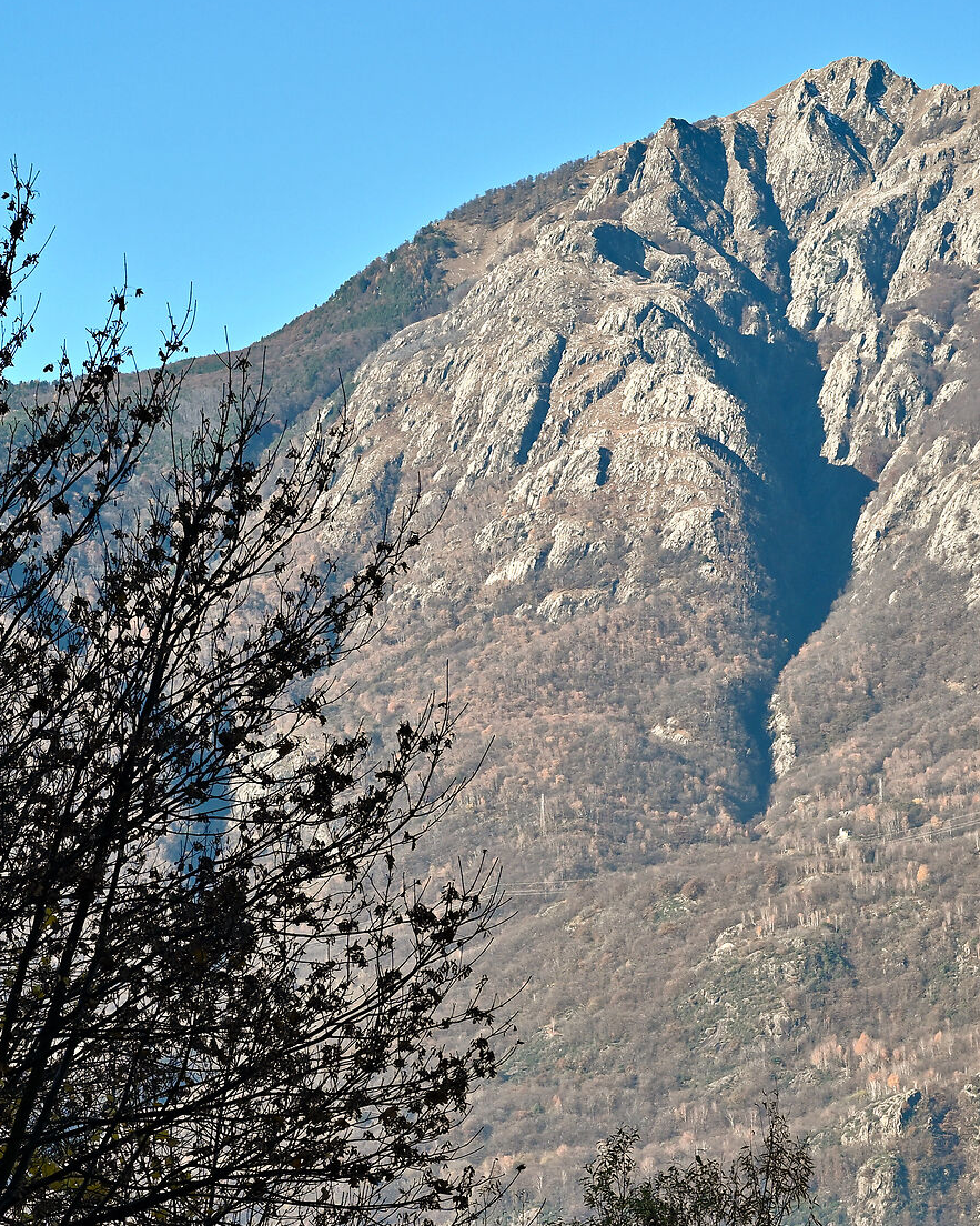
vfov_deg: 17.6
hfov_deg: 14.4
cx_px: 846
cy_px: 1255
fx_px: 3844
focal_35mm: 106
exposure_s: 1/250
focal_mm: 52
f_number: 7.1
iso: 250
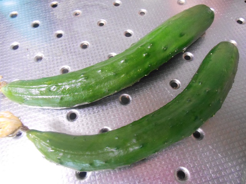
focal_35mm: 26
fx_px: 185
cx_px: 123
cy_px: 92
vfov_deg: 53.1
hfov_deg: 67.3
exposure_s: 1/6
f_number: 3.4
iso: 800
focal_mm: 4.7
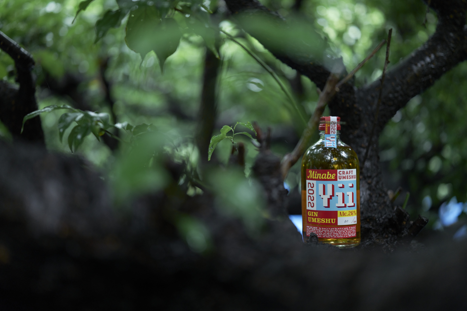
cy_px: 154
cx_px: 232
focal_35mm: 51
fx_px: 662
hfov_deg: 38.9
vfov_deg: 26.5
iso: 800
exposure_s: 1/160
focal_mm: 50
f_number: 2
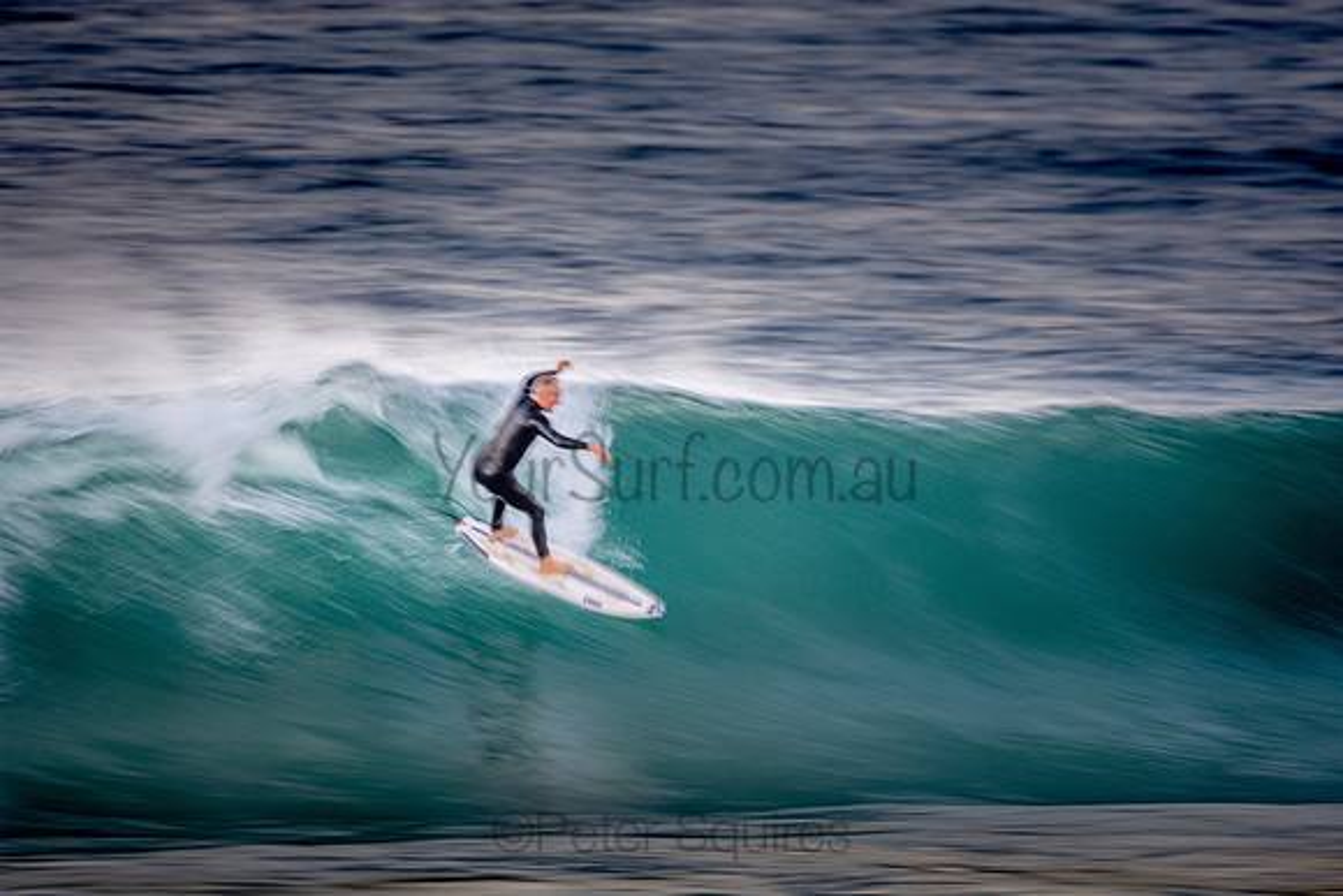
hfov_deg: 2.7
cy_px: 448
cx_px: 672
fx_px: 27984
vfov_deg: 1.8
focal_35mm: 750
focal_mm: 500
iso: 200
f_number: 5.6
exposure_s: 1/20
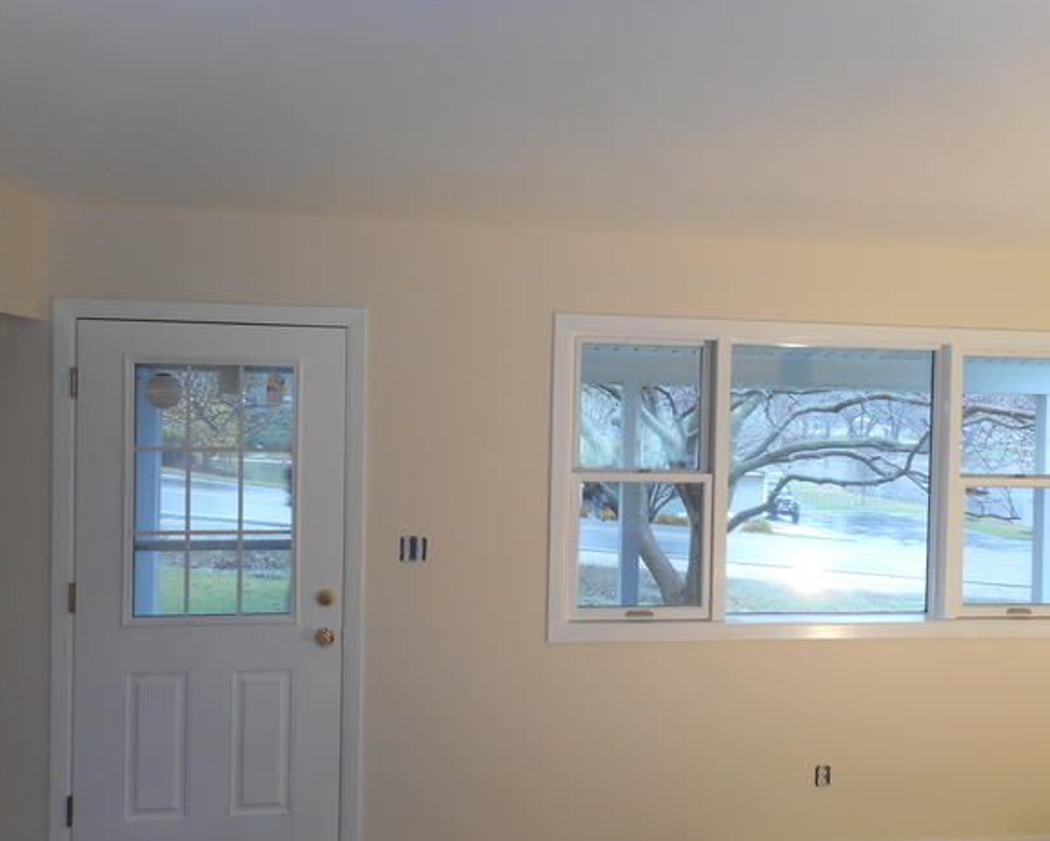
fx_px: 839
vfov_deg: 53.2
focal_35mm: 27
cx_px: 570
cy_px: 423
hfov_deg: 63.9
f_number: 3.7
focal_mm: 4.5
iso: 125
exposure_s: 1/30
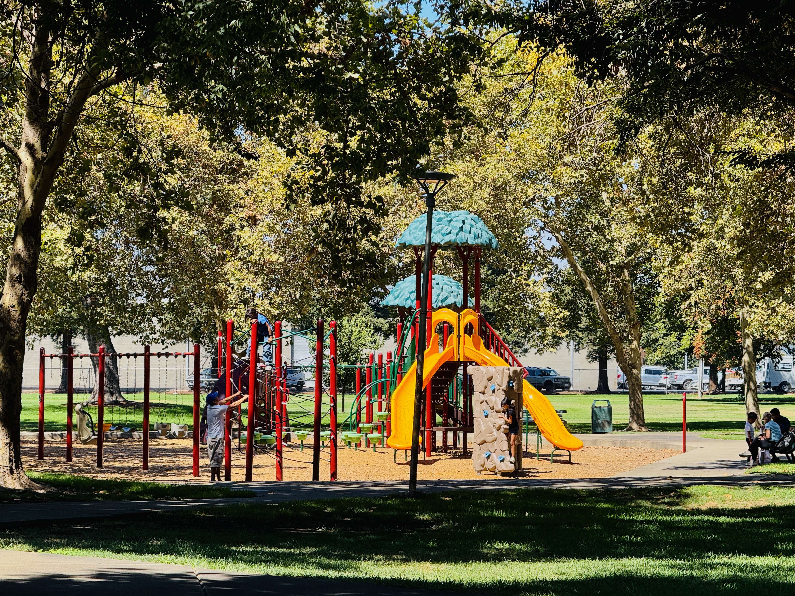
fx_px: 2756
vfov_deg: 12.3
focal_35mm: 120
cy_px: 298
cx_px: 398
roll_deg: -0.1
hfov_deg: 16.4
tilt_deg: +1.5
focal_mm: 15.66
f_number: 2.8
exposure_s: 1/504
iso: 50
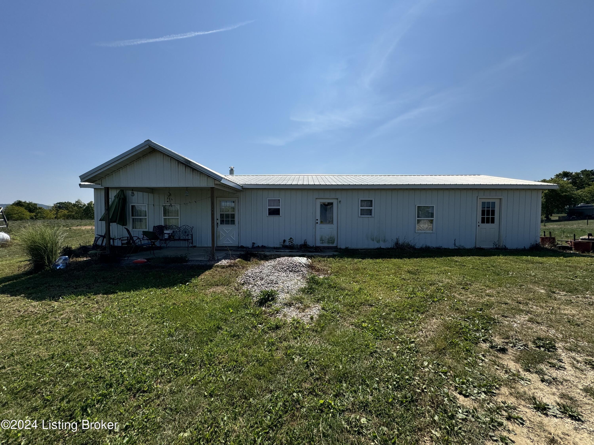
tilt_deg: -2.4
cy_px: 222
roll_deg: -0.5
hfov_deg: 102.1
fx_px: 240
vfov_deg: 85.7
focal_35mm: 14
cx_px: 297
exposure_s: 1/2985
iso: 50
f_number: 2.2
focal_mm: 2.22
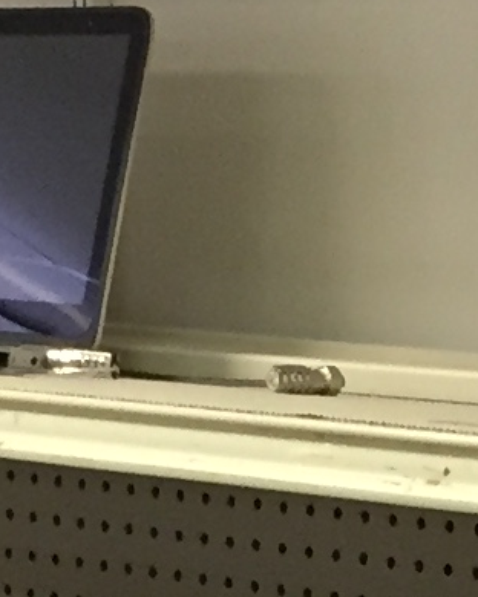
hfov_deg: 6.5
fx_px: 4191
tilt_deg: -12.5
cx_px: 460
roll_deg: -1.4
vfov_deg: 7.9
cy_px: 1061
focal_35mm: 237
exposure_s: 1/30
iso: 160
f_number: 2.2
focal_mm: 4.15
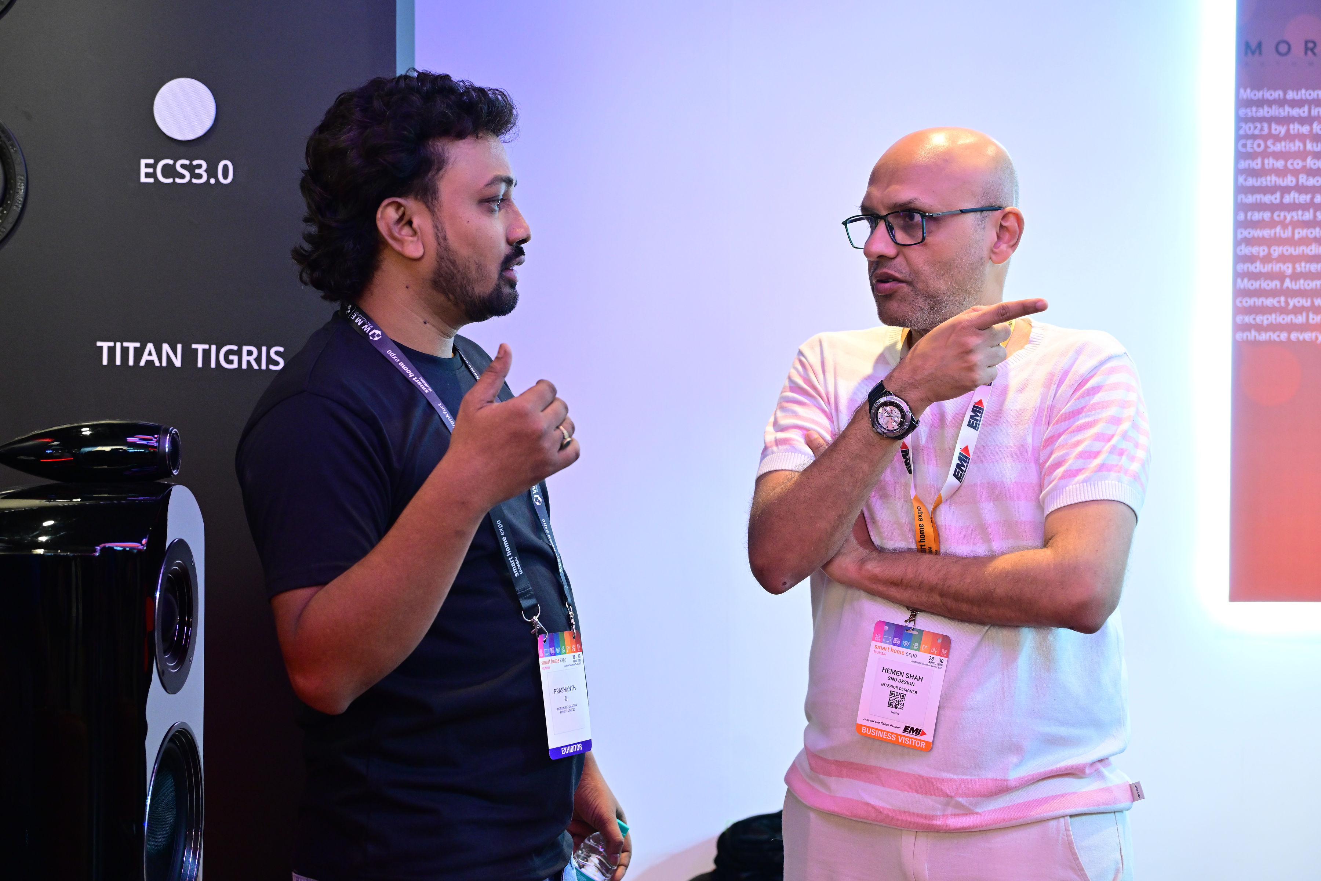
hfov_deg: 41.1
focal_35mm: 48
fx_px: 1761
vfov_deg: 28.1
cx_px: 660
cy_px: 440
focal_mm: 48
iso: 1600
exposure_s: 1/100
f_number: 4
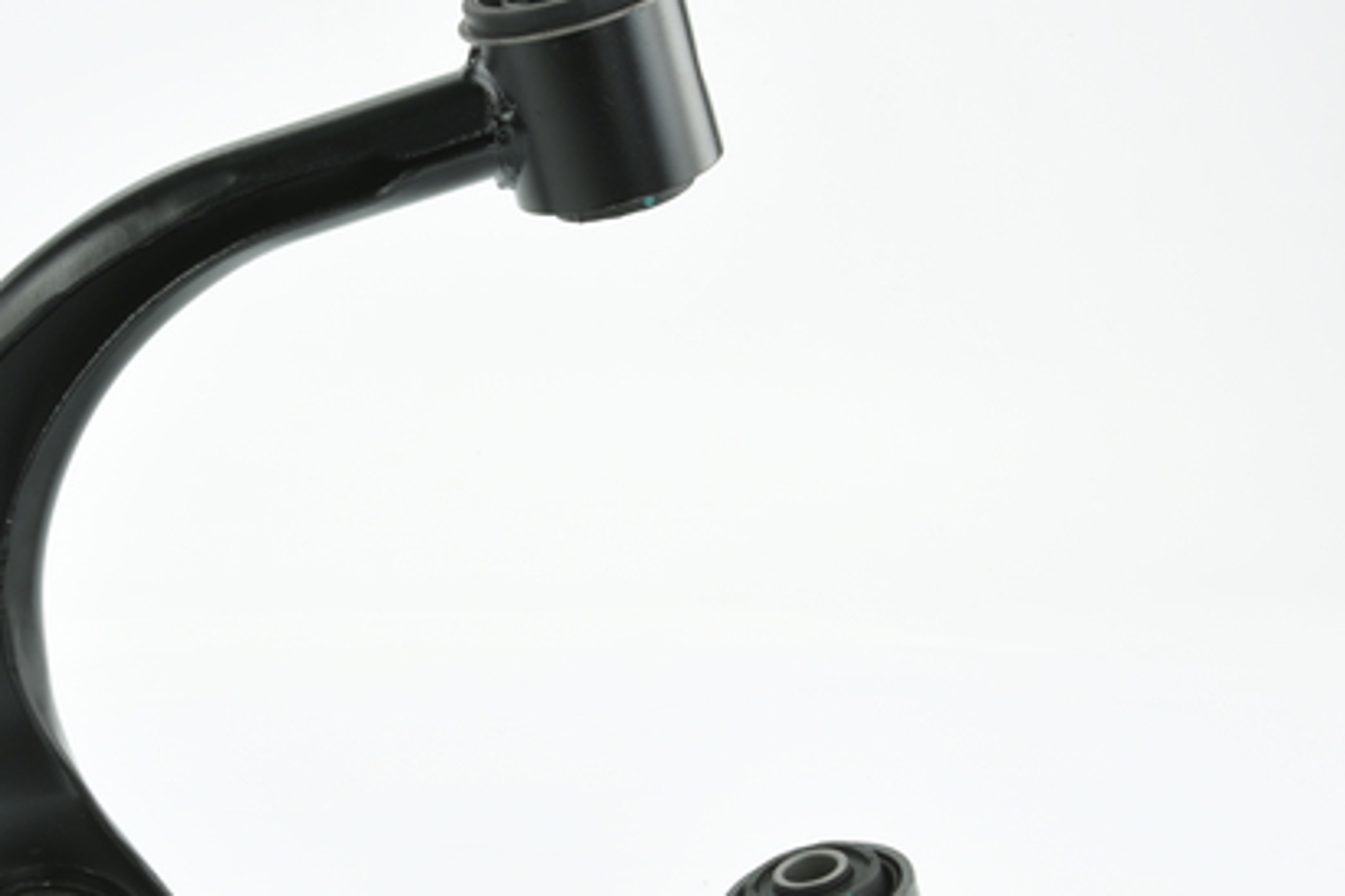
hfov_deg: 19.4
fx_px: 3923
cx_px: 403
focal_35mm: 105
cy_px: 634
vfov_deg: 13.0
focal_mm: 60
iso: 64
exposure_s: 1/2
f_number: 29
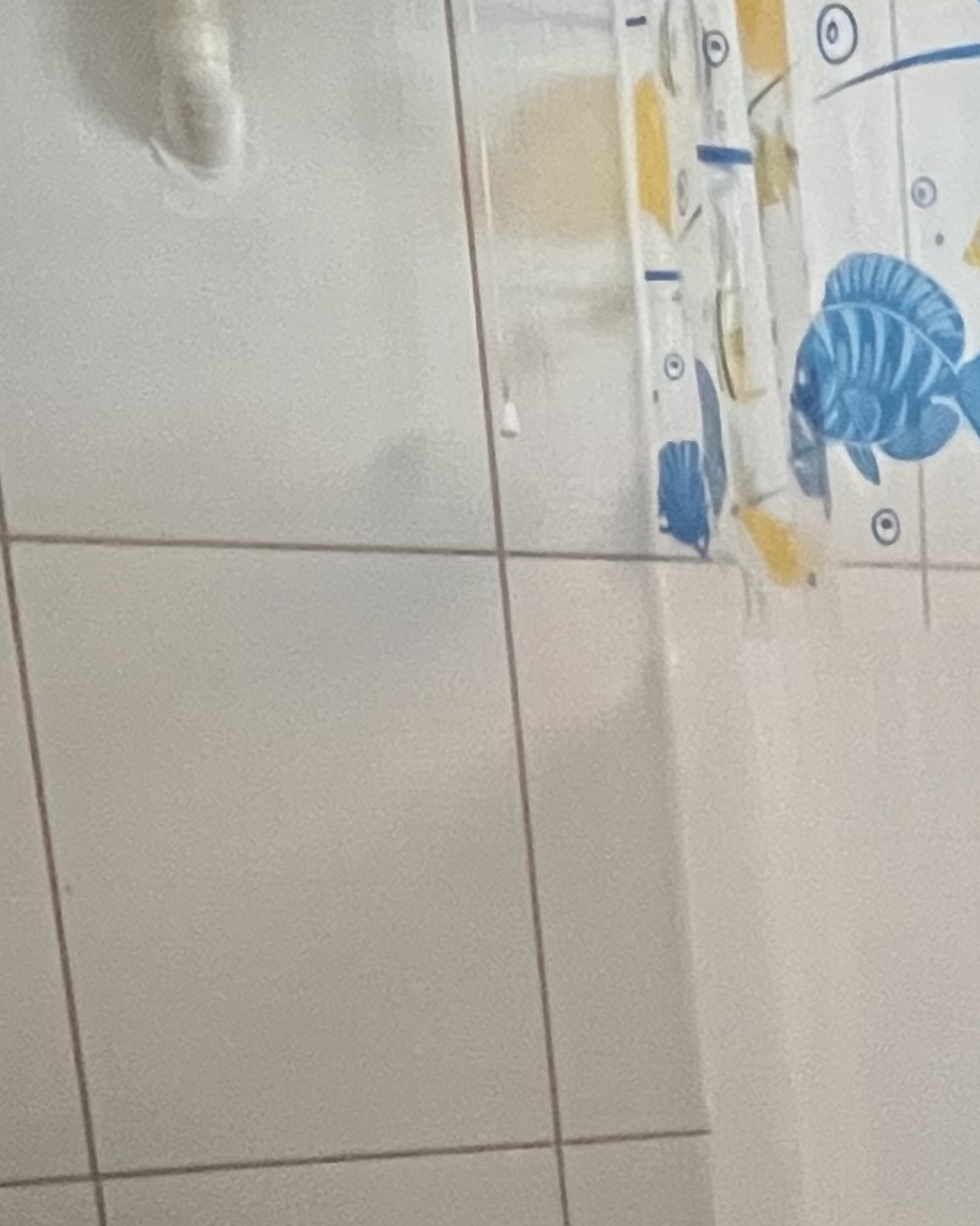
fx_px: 2212
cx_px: 1536
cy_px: 1305
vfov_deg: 28.5
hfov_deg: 20.7
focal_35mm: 61
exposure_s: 1/41
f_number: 1.8
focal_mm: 1.57
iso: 1000
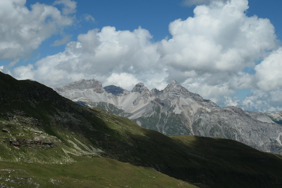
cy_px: 94
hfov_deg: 28.8
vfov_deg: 19.5
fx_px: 548
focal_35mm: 70
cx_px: 141
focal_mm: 25.8
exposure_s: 1/1300
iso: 200
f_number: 8
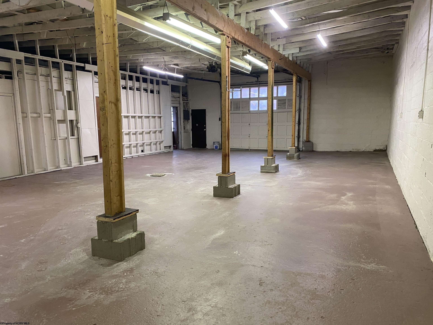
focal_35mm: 26
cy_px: 162
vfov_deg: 53.1
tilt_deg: -8.7
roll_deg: +0.5
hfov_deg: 67.3
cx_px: 216
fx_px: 325
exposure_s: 1/60
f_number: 1.8
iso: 200
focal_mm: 4.25
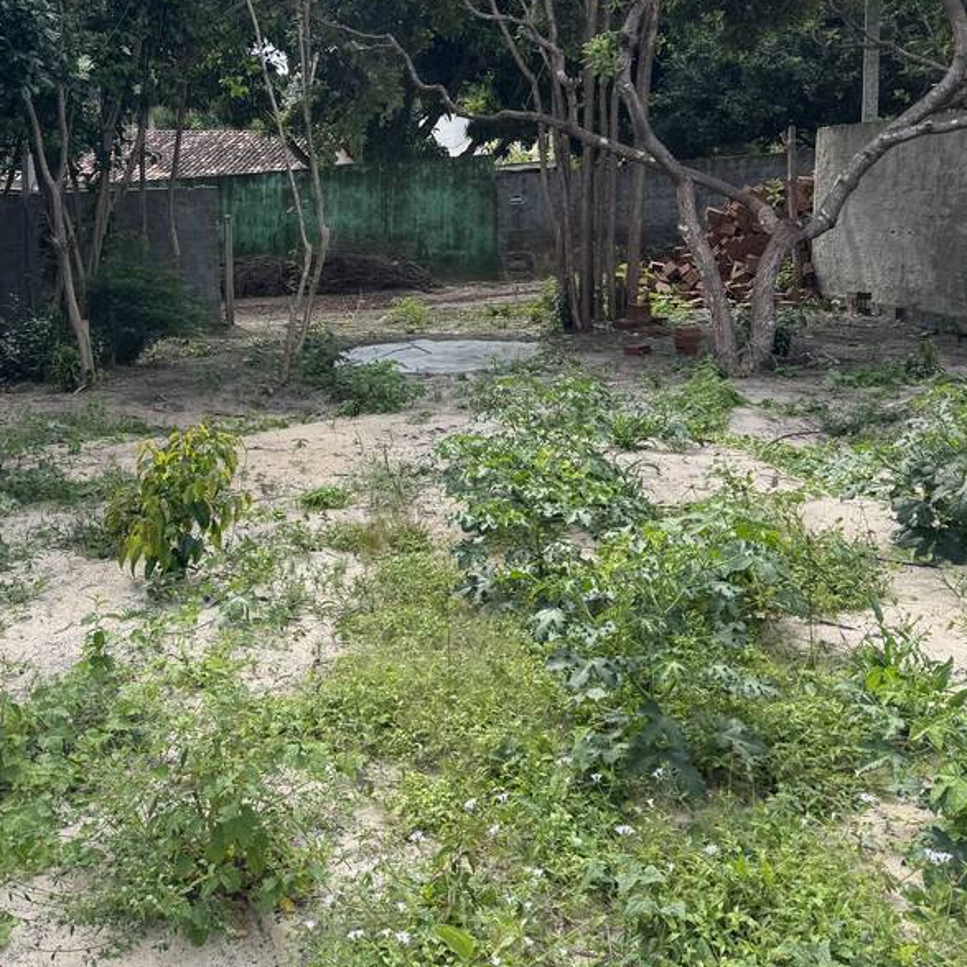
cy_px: 234
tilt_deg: -1.1
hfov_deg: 42.5
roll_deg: -1.1
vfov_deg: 41.5
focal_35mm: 39
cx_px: 361
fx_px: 1233
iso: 80
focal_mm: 6.76
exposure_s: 1/1193
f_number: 1.78
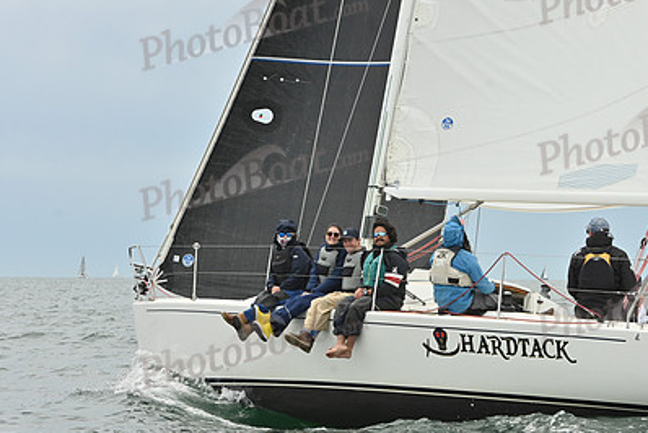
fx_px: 2414
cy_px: 240
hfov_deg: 15.2
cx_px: 454
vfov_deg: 10.3
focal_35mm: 134
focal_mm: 92
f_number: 8
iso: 320
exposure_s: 1/1000
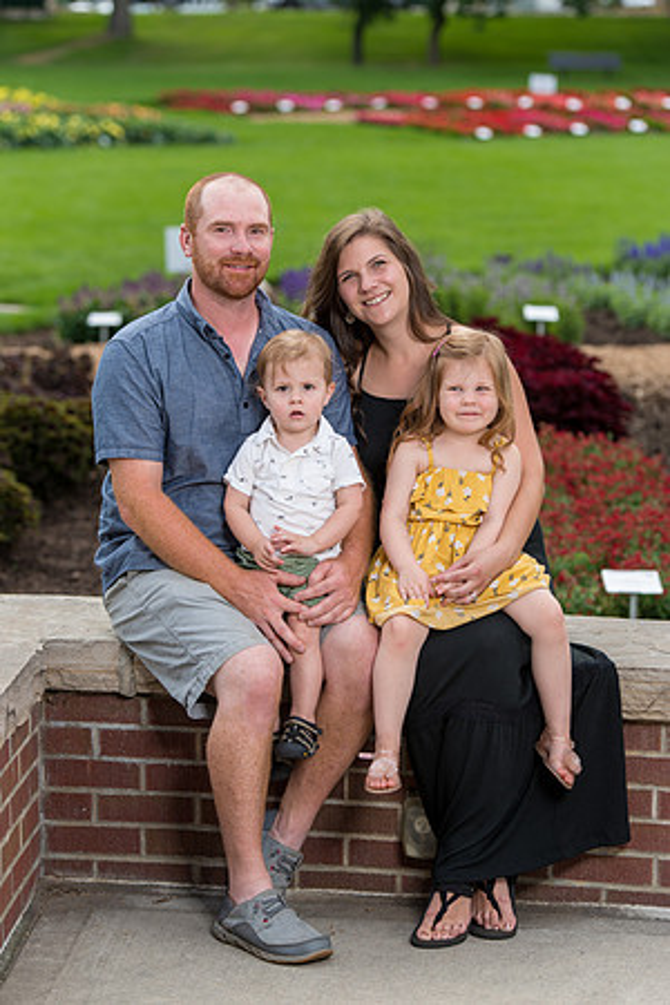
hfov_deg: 8.3
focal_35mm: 165
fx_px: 4606
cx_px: 335
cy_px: 502
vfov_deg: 12.5
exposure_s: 1/250
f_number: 4
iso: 100
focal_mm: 165
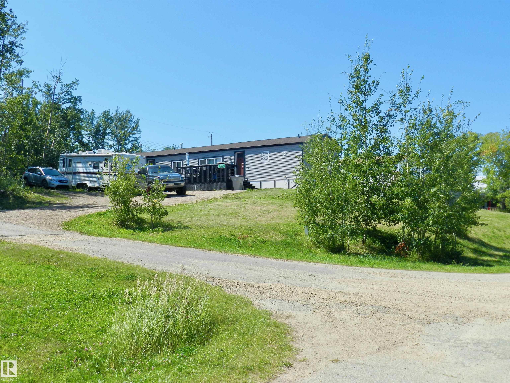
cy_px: 192
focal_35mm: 38
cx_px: 255
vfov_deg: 37.7
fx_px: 560
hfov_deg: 49.0
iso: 160
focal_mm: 6.7
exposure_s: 1/1000
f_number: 4
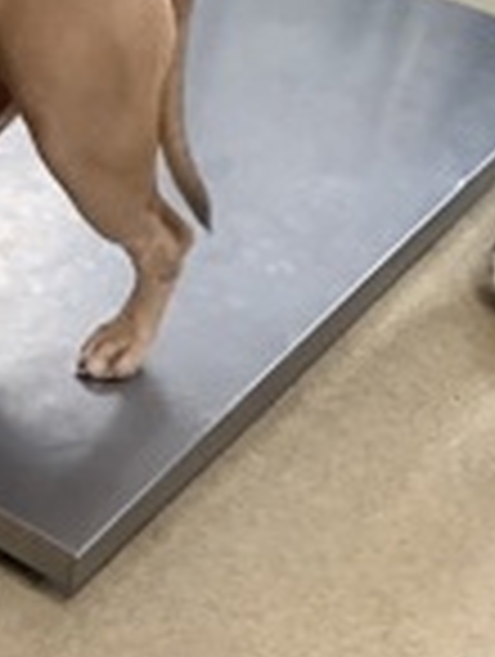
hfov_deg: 15.9
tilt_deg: -39.5
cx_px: -128
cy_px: 346
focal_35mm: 89
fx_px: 1692
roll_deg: +2.0
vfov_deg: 22.0
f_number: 2.4
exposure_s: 1/40
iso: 250
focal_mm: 3.3
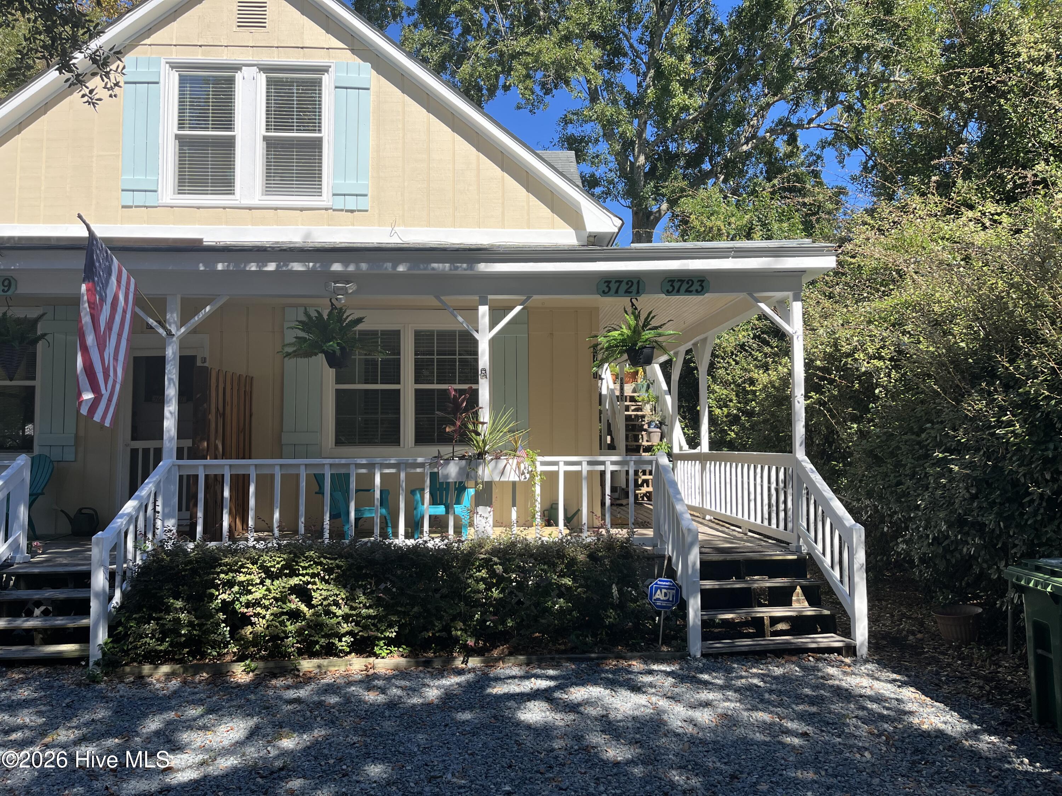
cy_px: 398
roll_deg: +0.5
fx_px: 798
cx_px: 531
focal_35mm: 26
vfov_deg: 53.1
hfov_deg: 67.3
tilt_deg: +3.1
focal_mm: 5.1
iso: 50
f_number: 1.6
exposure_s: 1/1477
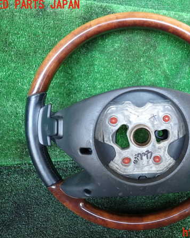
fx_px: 232
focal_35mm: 33
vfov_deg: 54.2
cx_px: 143
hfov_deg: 43.1
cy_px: 119
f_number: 2
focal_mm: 4.5
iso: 100
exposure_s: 1/60
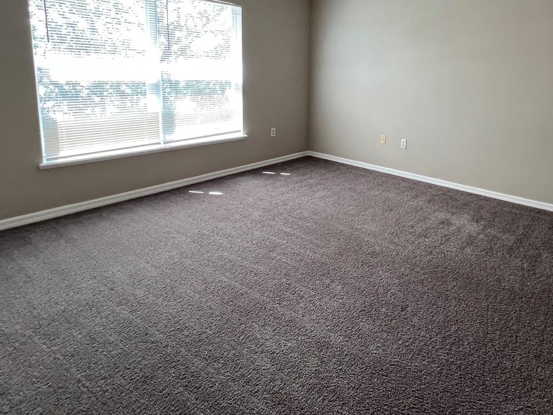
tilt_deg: -8.6
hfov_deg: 71.9
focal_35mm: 22
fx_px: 352
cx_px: 404
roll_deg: -3.6
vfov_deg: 59.1
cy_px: 125
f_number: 1.8
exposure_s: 1/99
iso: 125
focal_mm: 1.57
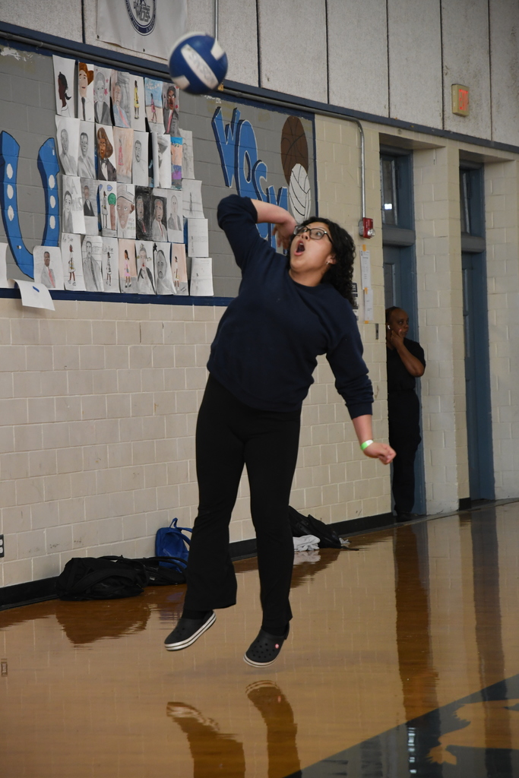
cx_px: 260
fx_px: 2594
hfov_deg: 11.4
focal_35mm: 120
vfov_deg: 17.1
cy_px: 389
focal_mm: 80
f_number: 4
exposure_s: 1/400
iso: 1600
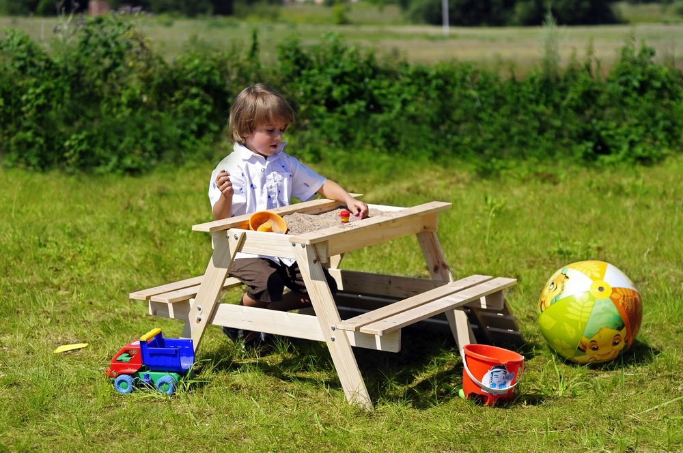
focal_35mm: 75
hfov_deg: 27.0
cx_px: 342
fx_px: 1421
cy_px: 226
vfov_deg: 18.1
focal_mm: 50
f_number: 3.5
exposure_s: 1/4000
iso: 100
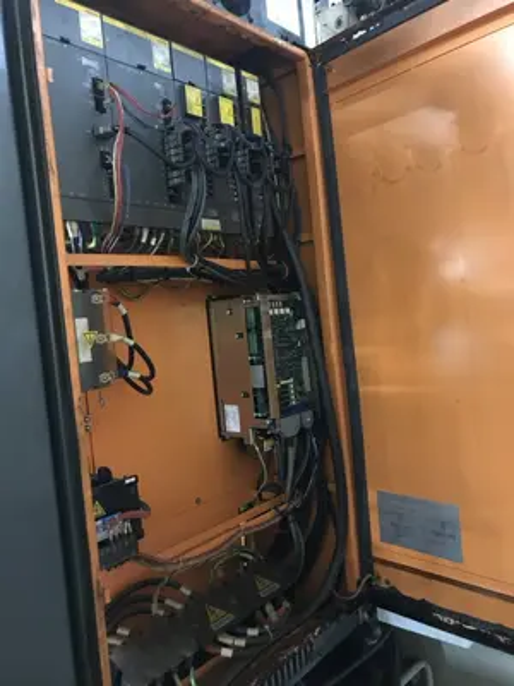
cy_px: 343
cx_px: 257
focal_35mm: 28
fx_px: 554
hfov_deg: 49.7
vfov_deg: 63.4
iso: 160
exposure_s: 1/4
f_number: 1.8
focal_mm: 4
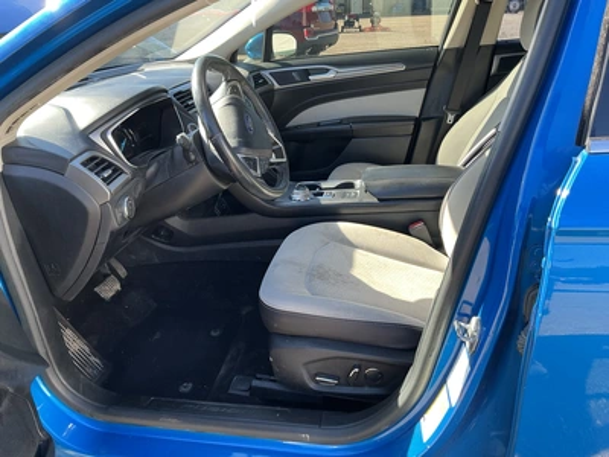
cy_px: 228
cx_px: 304
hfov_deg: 63.4
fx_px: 493
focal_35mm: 28
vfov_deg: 49.7
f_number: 1.8
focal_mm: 3
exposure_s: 1/122
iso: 25
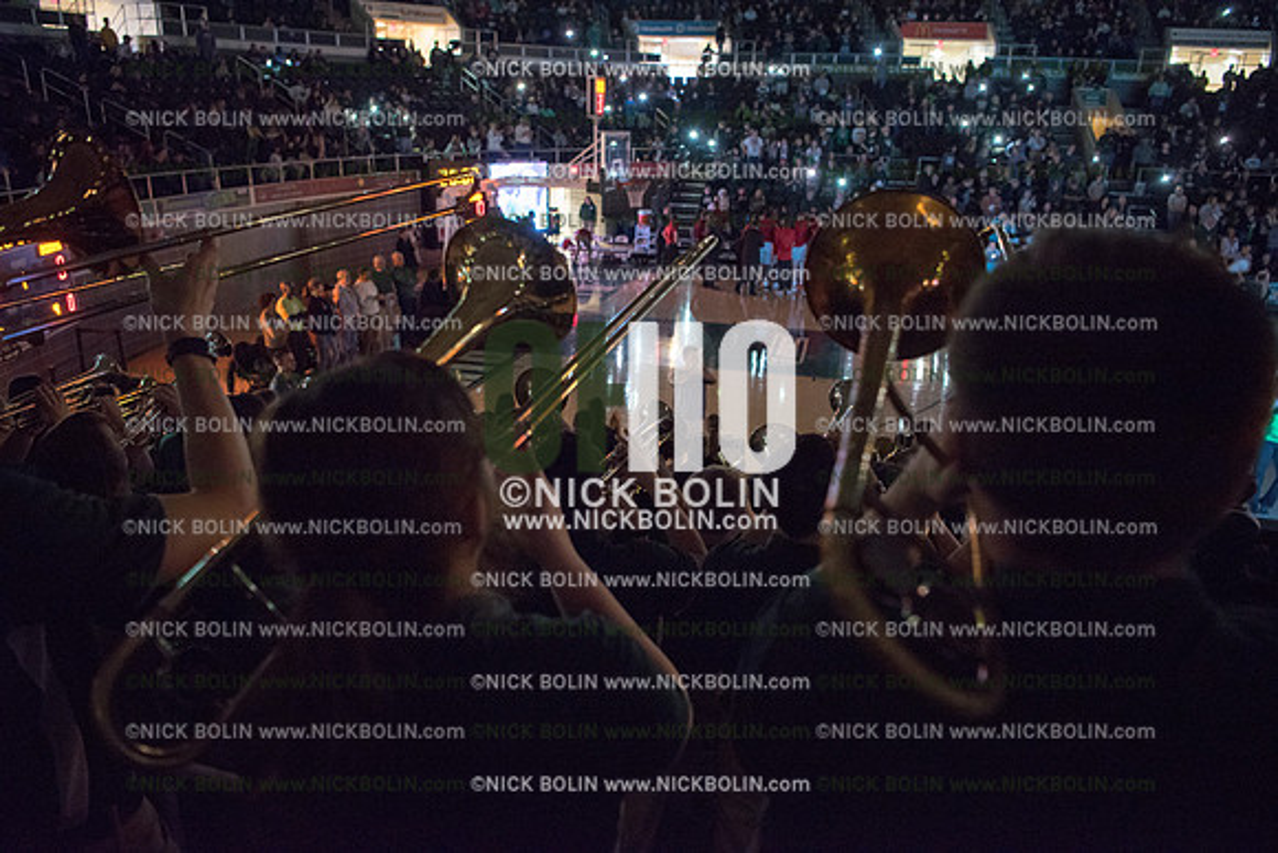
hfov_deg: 73.7
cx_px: 639
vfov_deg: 53.2
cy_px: 426
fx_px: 852
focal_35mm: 24
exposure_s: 1/30
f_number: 2.8
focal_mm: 24
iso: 2500
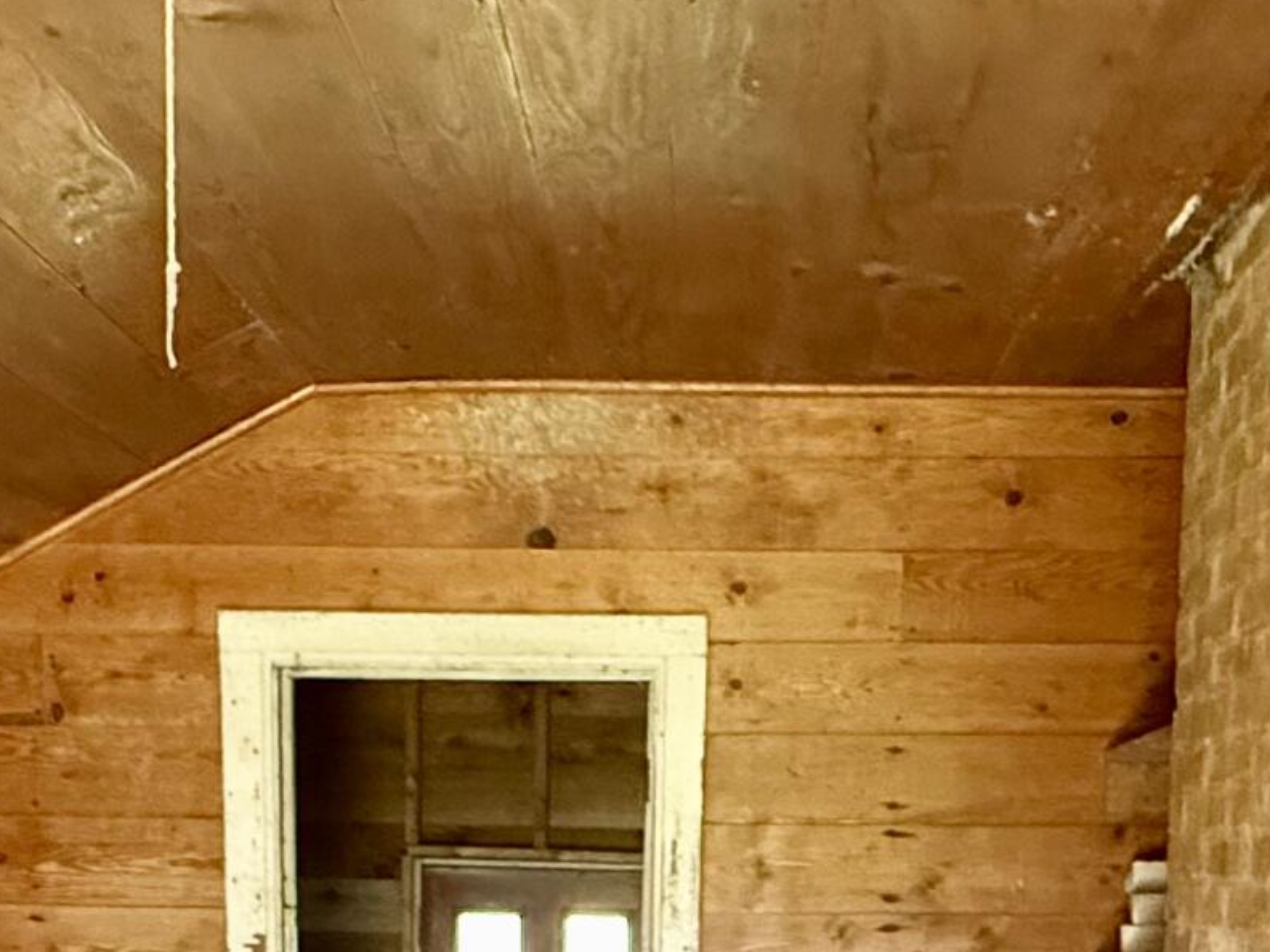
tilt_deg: -5.9
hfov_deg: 36.1
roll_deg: -1.7
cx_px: 744
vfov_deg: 25.2
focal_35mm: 53
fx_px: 1944
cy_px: 1090
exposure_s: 1/60
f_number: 2.2
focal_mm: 2.22
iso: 800
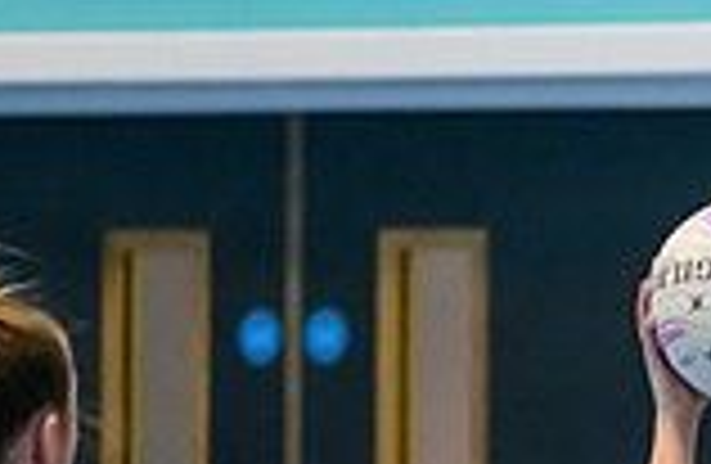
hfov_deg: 2.6
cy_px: 712
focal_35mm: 801
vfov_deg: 1.7
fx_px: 15712
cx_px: 1169
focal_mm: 200
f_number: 2.8
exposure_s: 1/1000
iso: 8000
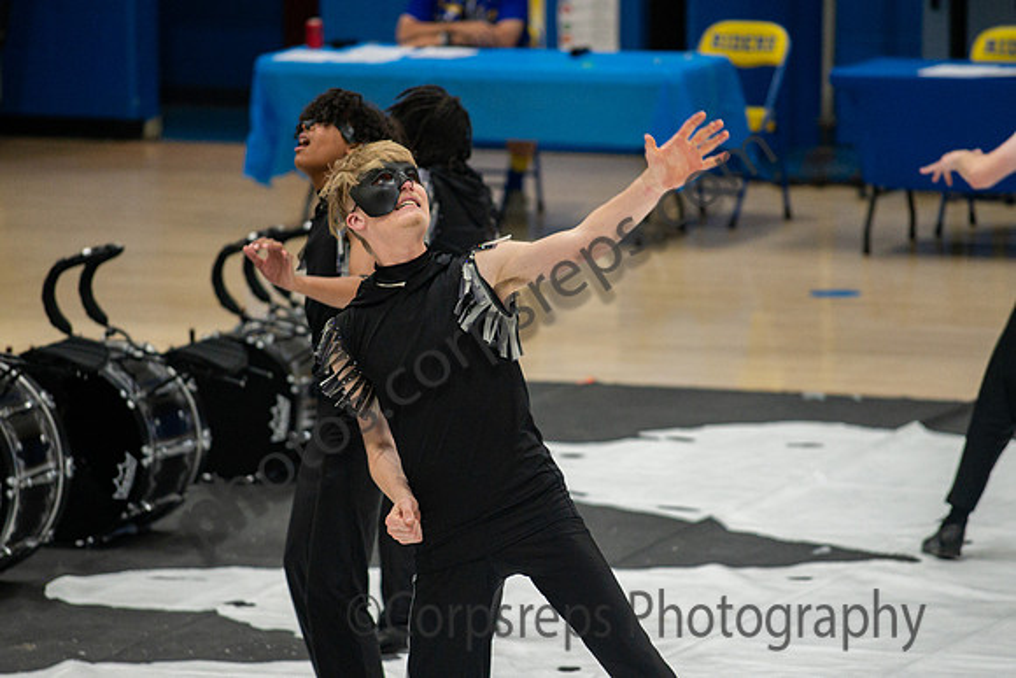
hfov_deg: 7.5
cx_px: 494
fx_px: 7737
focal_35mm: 274
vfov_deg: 5.0
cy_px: 372
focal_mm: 200
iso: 3600
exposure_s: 1/500
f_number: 4
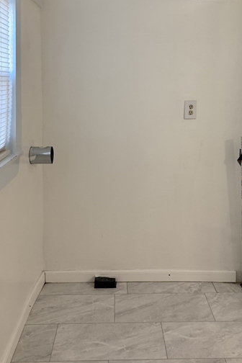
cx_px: 138
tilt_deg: -9.1
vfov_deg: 50.2
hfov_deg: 35.0
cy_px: 137
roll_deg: -0.1
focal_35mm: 38
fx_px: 383
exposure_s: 1/60
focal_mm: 6.76
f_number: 1.78
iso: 160
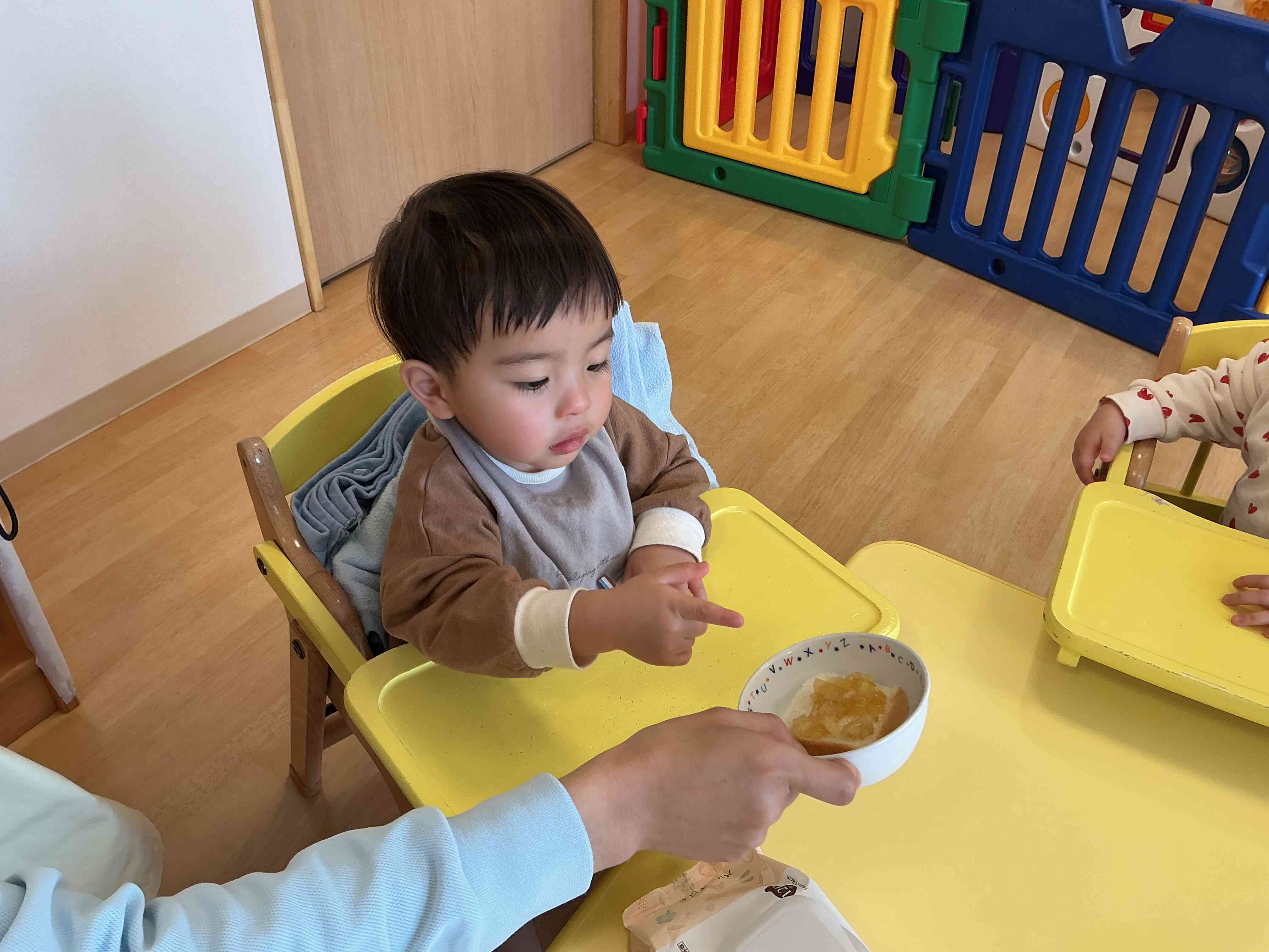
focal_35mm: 29
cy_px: 476
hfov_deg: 61.7
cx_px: 634
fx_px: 1063
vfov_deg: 48.2
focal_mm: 3
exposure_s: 1/100
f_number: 1.8
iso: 25
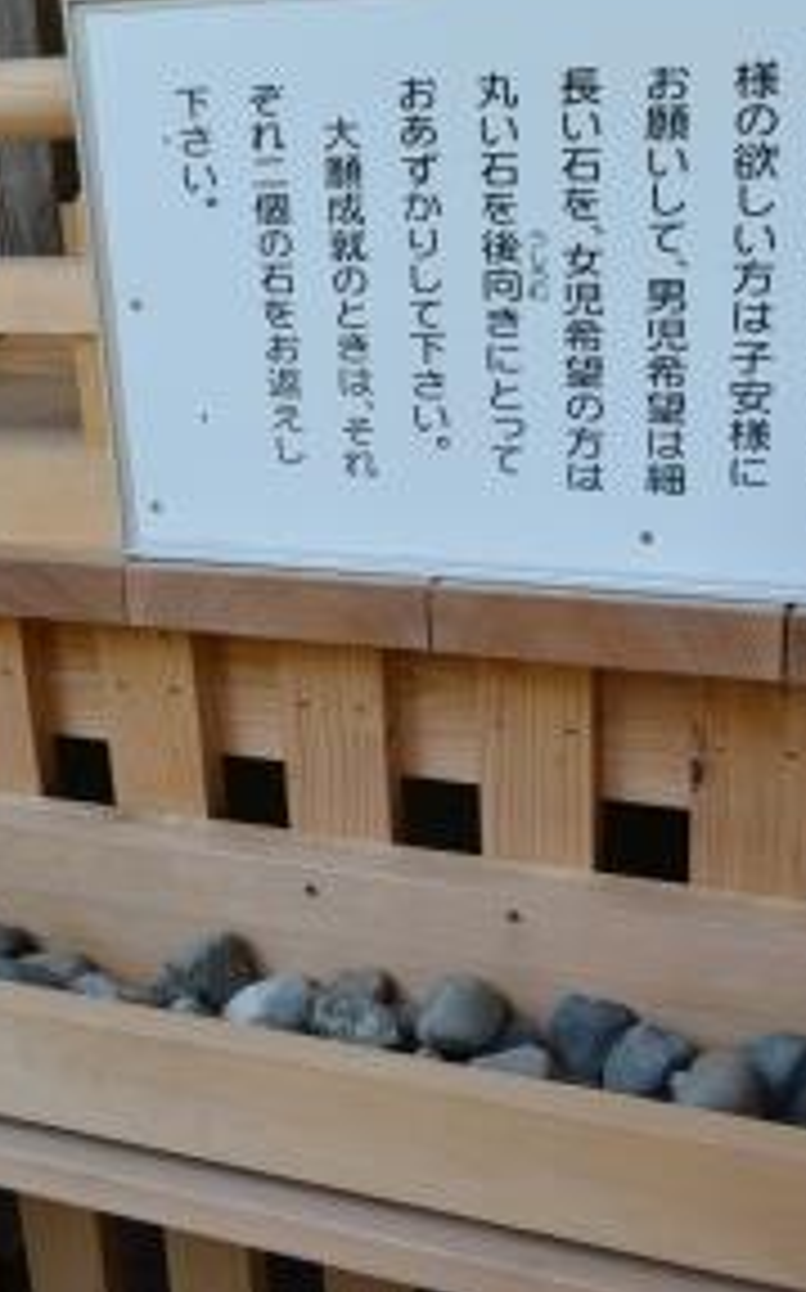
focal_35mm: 43
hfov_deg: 29.7
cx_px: 518
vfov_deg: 46.2
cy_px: 628
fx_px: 1514
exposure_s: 1/60
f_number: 5.6
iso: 160
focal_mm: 18
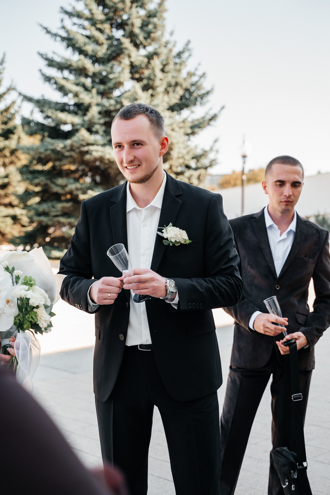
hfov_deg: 26.0
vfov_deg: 38.2
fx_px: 714
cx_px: 165
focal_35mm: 52
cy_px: 248
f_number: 3.5
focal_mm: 52
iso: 250
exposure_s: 1/500
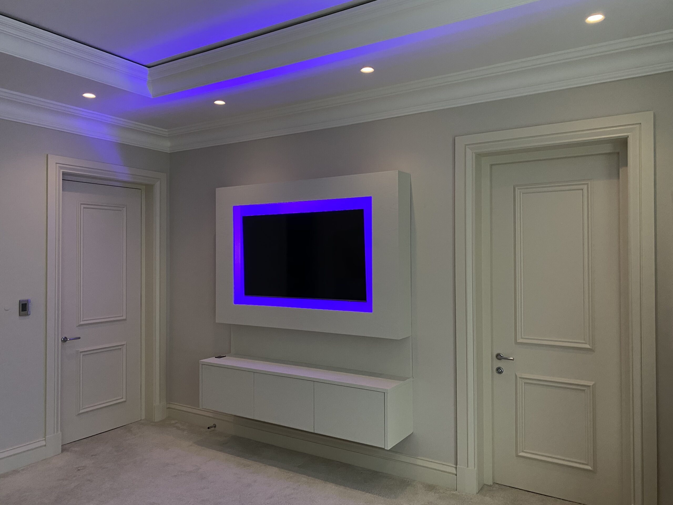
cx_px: 336
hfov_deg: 67.3
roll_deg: -0.1
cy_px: 252
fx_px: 505
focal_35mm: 26
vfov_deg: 53.1
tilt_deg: +0.6
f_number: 1.8
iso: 400
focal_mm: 4.25
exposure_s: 1/37
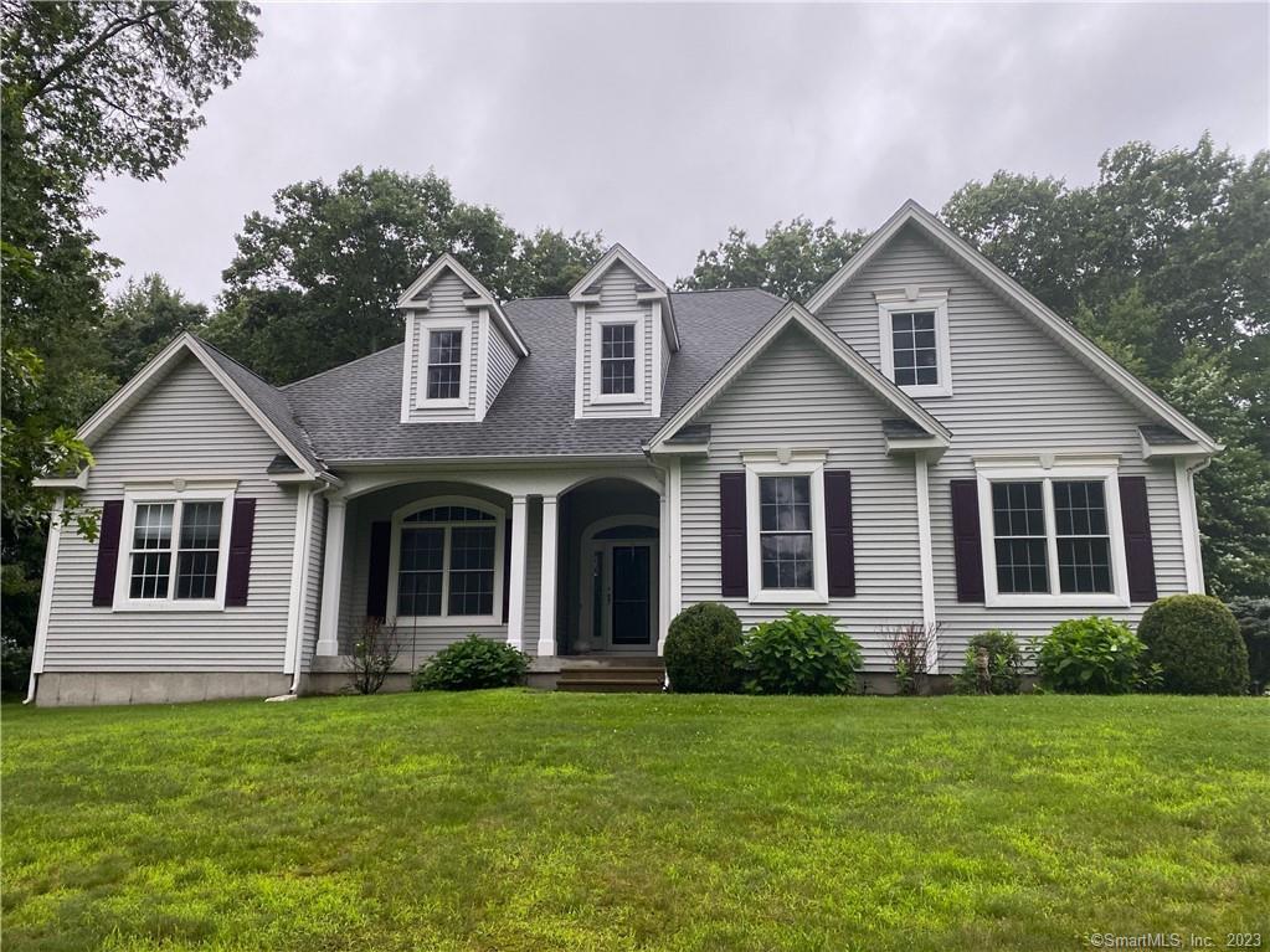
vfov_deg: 53.1
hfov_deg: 67.3
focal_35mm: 26
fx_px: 954
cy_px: 476
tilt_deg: +12.6
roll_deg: +1.2
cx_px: 635
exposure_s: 1/122
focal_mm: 4.25
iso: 80
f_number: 1.8
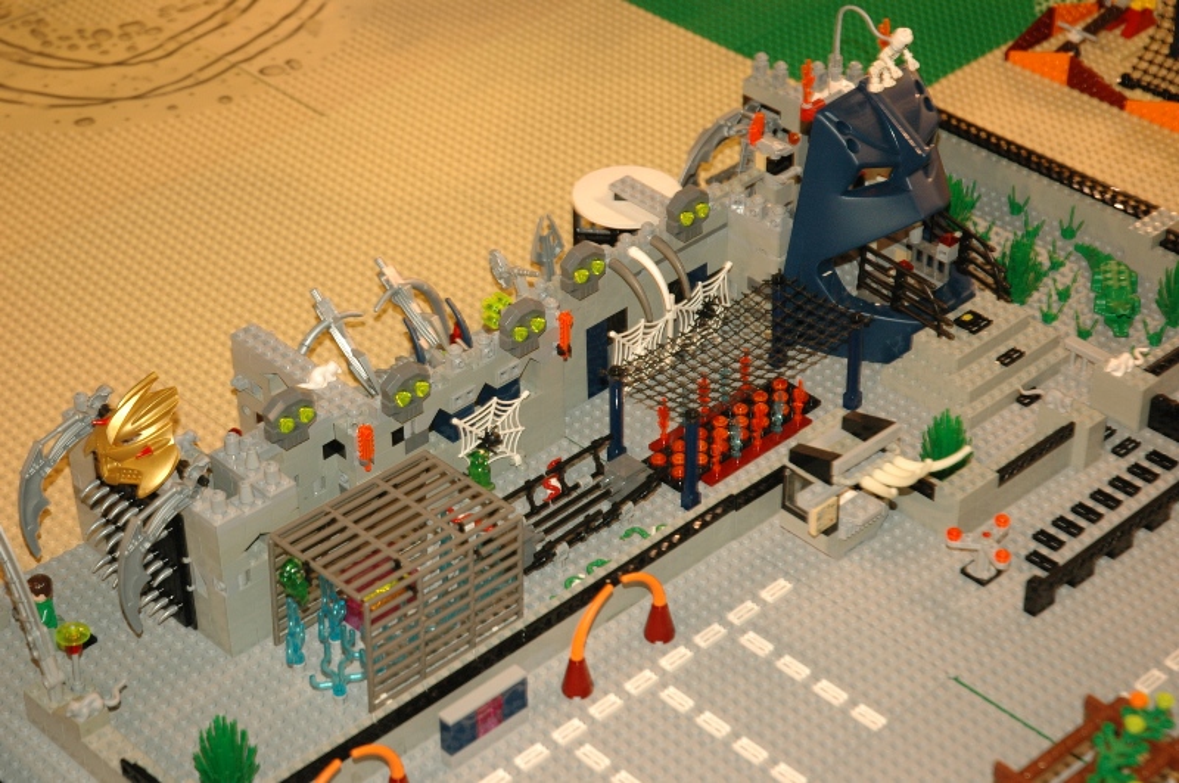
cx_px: 590
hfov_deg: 26.0
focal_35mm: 78
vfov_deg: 17.4
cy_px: 392
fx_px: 2551
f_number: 4.5
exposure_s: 1/60
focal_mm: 52
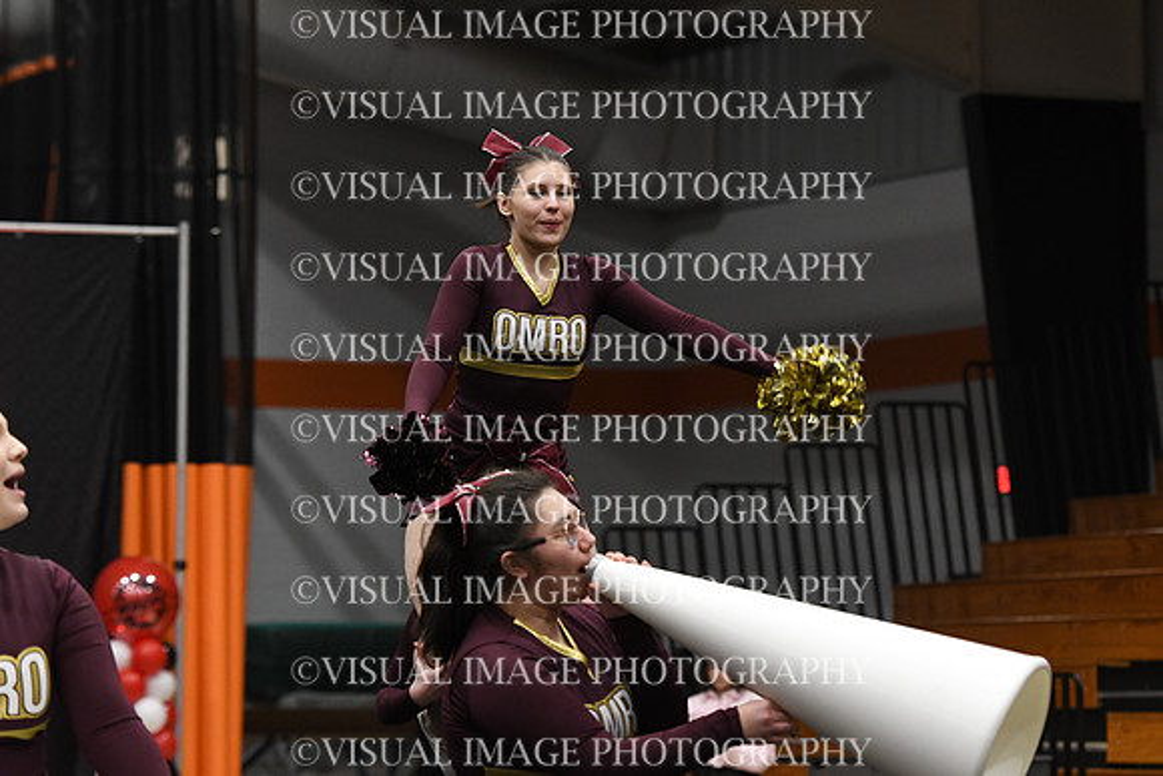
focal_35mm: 165
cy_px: 388
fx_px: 5331
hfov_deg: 12.4
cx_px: 582
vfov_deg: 8.3
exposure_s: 1/400
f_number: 4
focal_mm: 110
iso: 4000
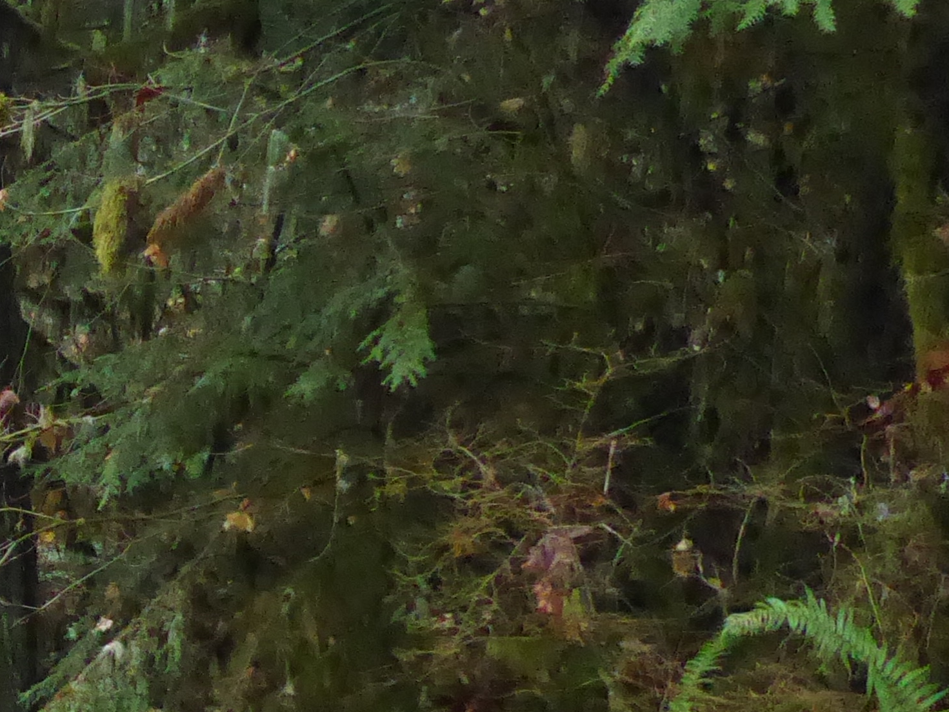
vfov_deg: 21.0
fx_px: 1864
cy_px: 671
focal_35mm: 68
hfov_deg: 24.6
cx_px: -307
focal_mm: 4.3
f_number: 3.3
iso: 1600
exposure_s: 1/160
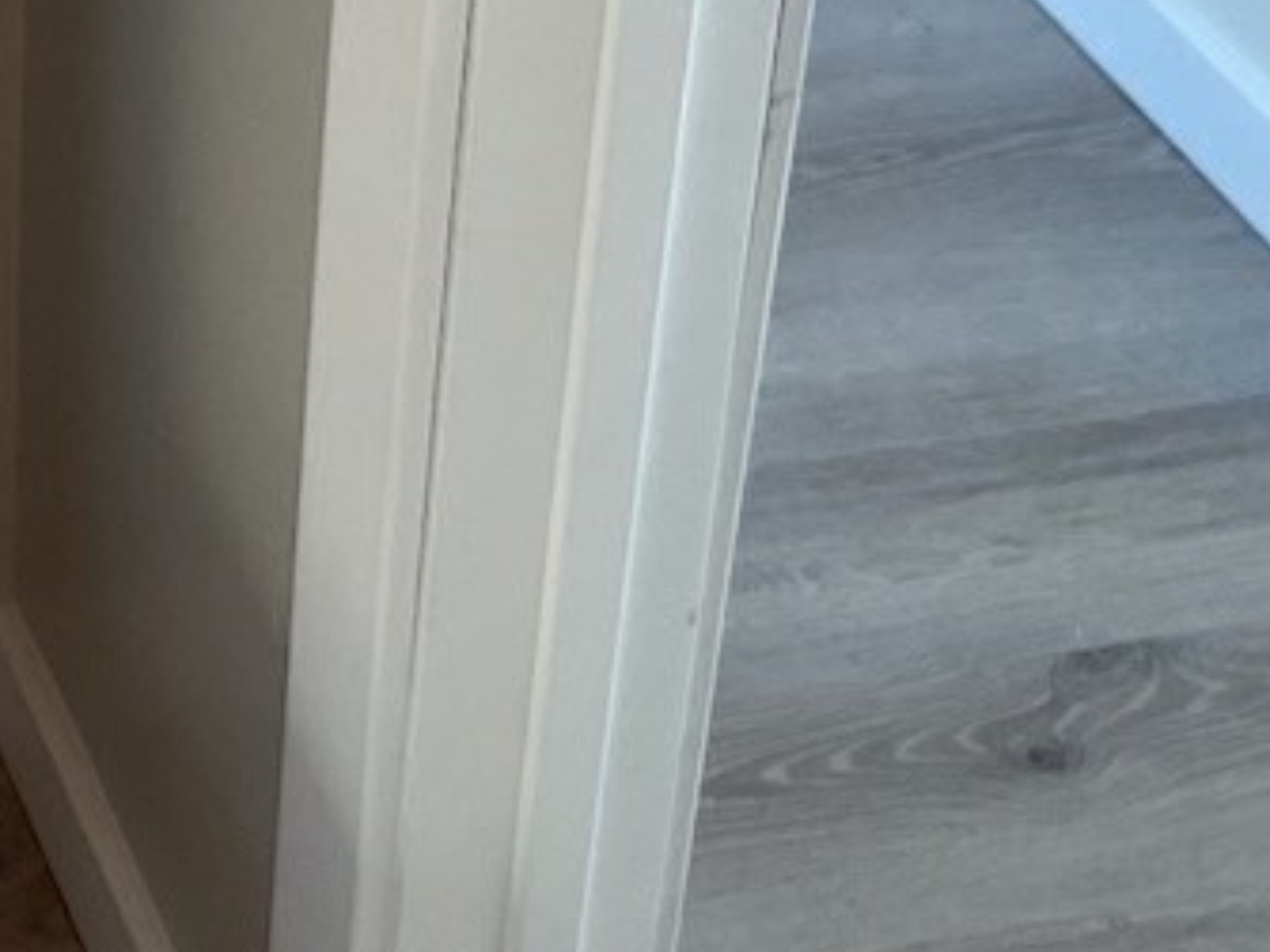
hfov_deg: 17.0
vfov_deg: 13.6
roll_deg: +3.3
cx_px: -671
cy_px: -379
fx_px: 3814
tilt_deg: -27.7
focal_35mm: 104
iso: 50
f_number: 1.8
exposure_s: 1/60
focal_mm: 3
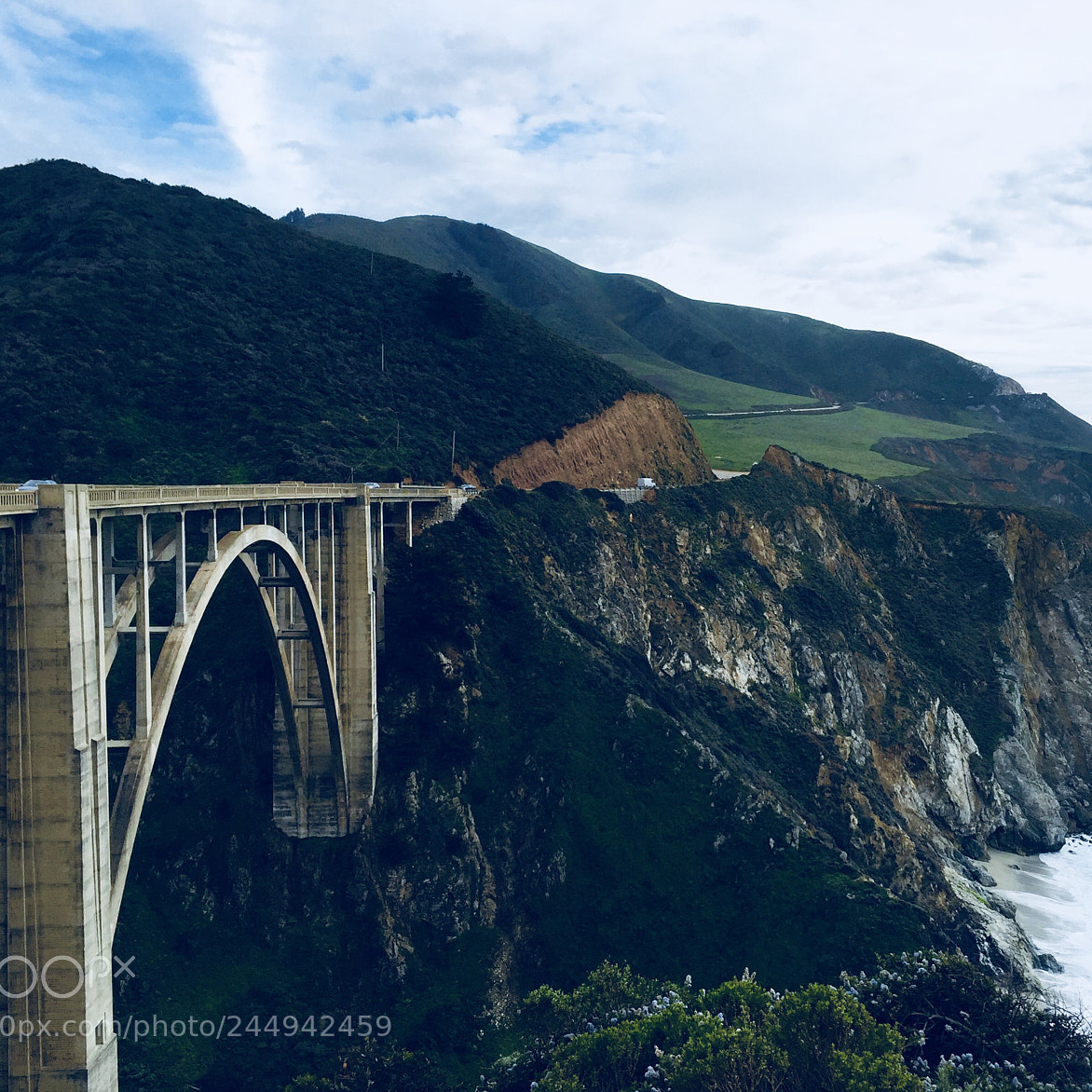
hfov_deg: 47.0
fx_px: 1249
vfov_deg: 47.2
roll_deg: -1.1
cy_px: 540
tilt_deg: -4.5
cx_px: 649
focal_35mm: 35
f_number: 2.2
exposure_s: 1/1883
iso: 32
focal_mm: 4.15
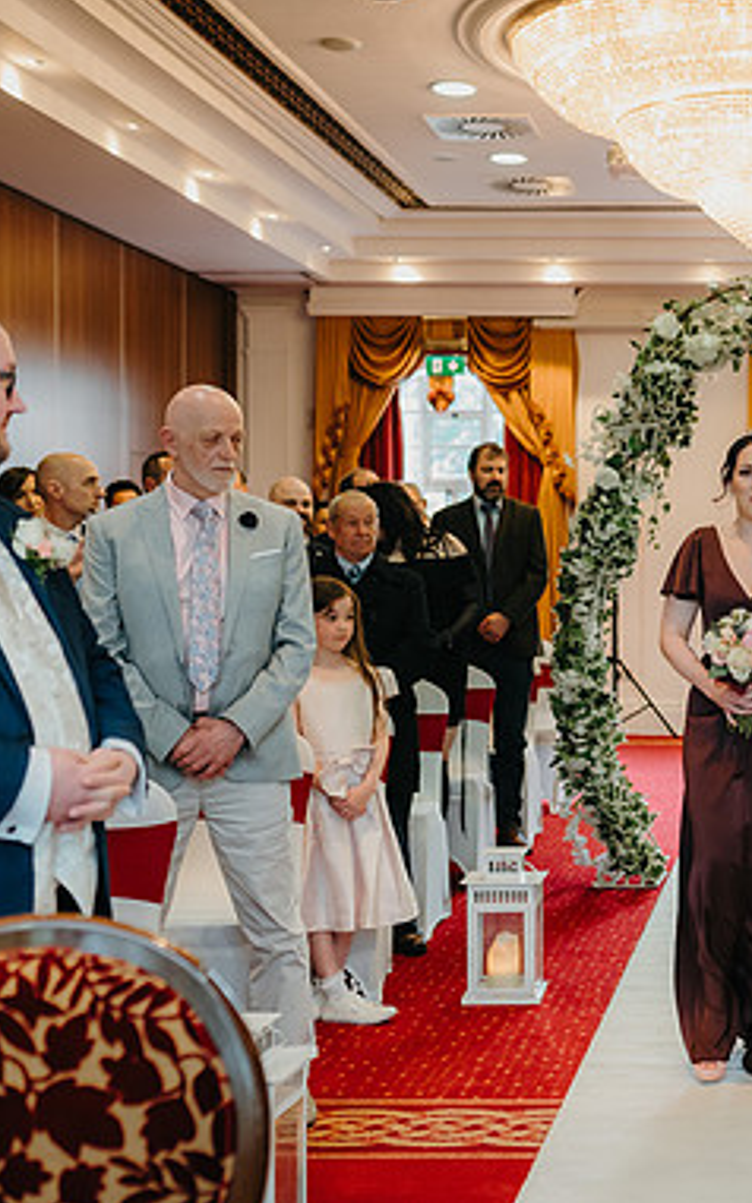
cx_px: 841
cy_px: 598
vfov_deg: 34.6
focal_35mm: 59
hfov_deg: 20.9
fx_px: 1935
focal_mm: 35
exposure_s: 1/200
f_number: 2.2
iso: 1250
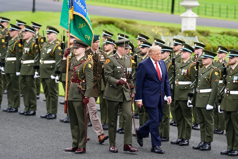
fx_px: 939
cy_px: 80
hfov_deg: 14.4
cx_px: 119
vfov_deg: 9.7
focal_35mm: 142
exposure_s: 1/160
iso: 100
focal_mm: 142
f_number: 2.8
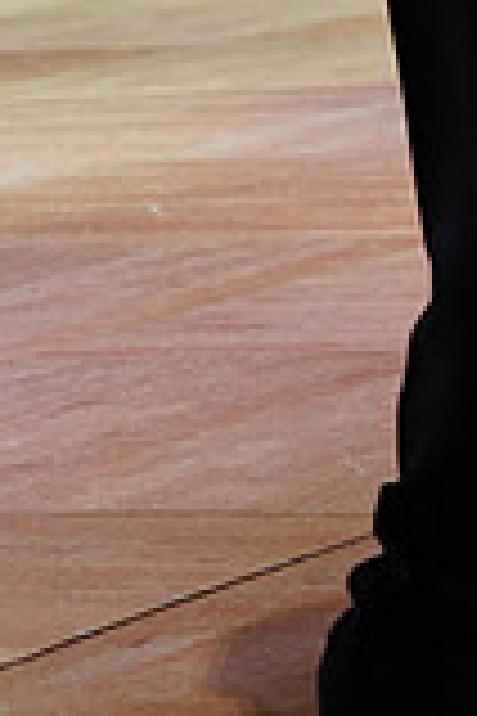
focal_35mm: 313
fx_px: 6220
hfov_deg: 4.4
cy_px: -423
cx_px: 776
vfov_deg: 6.5
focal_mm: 86
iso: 2500
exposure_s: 1/320
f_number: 4
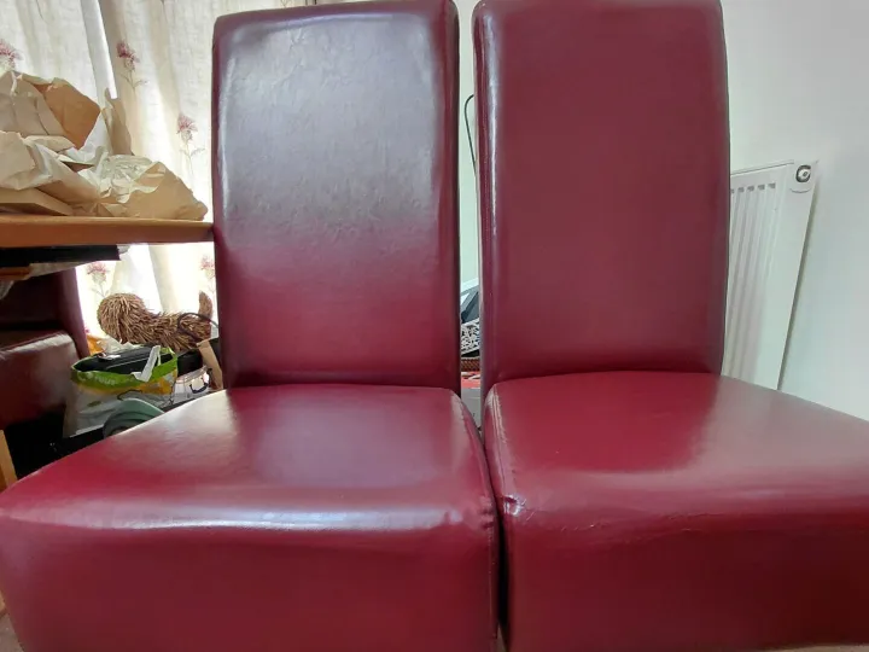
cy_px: 326
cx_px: 434
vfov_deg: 78.1
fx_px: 402
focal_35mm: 16
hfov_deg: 94.5
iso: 125
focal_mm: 1.64
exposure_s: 1/60.2
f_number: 2.2
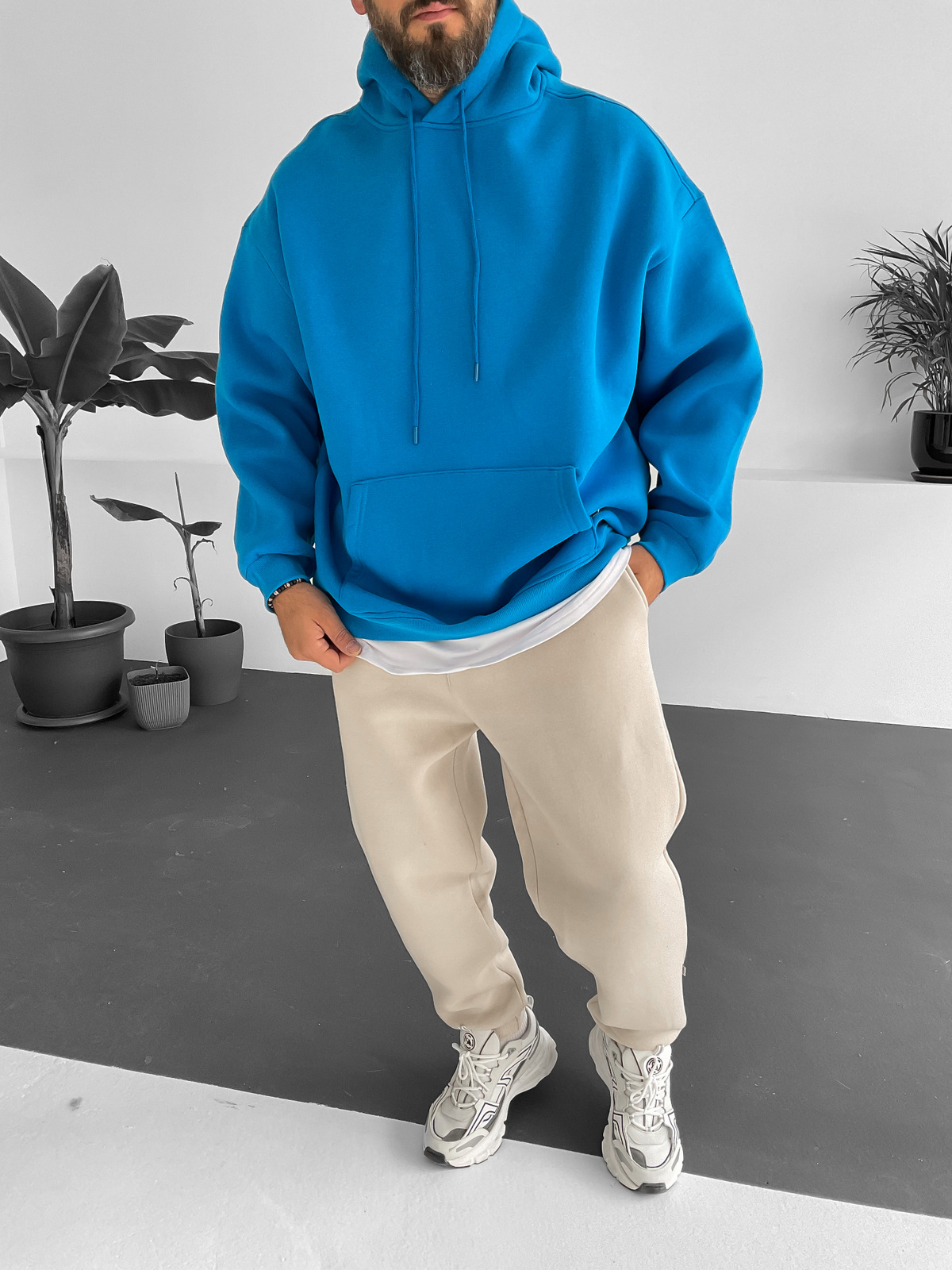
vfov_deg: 61.7
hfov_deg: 48.2
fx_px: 1063
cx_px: 476
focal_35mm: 29
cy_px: 635
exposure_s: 1/115
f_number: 1.8
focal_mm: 3
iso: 64
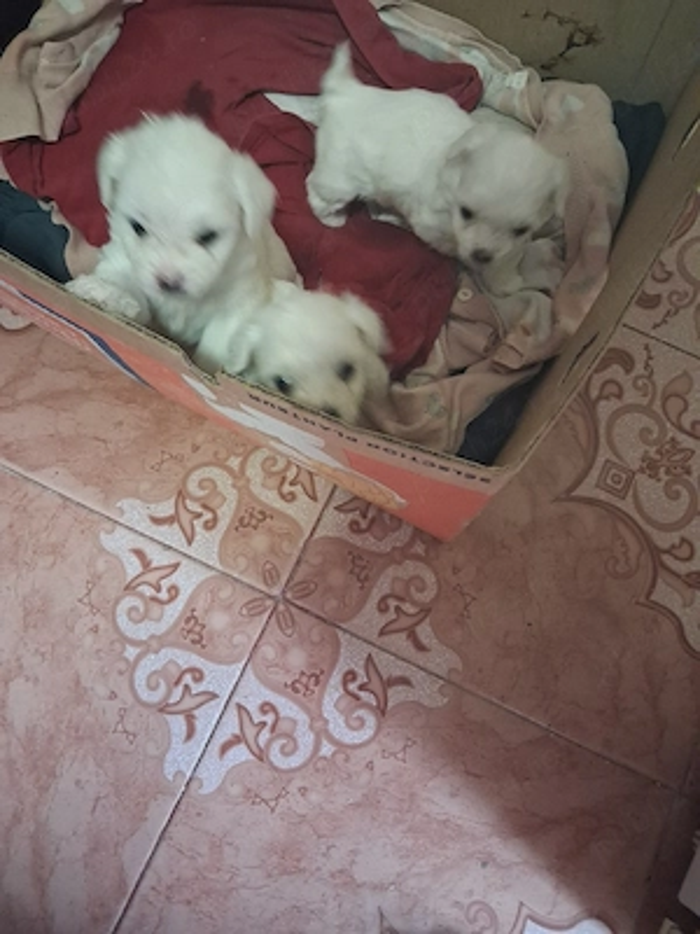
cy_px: 467
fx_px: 728
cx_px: 350
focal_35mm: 27
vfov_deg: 65.3
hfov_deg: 51.4
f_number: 1.8
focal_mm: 4
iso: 500
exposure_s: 1/24
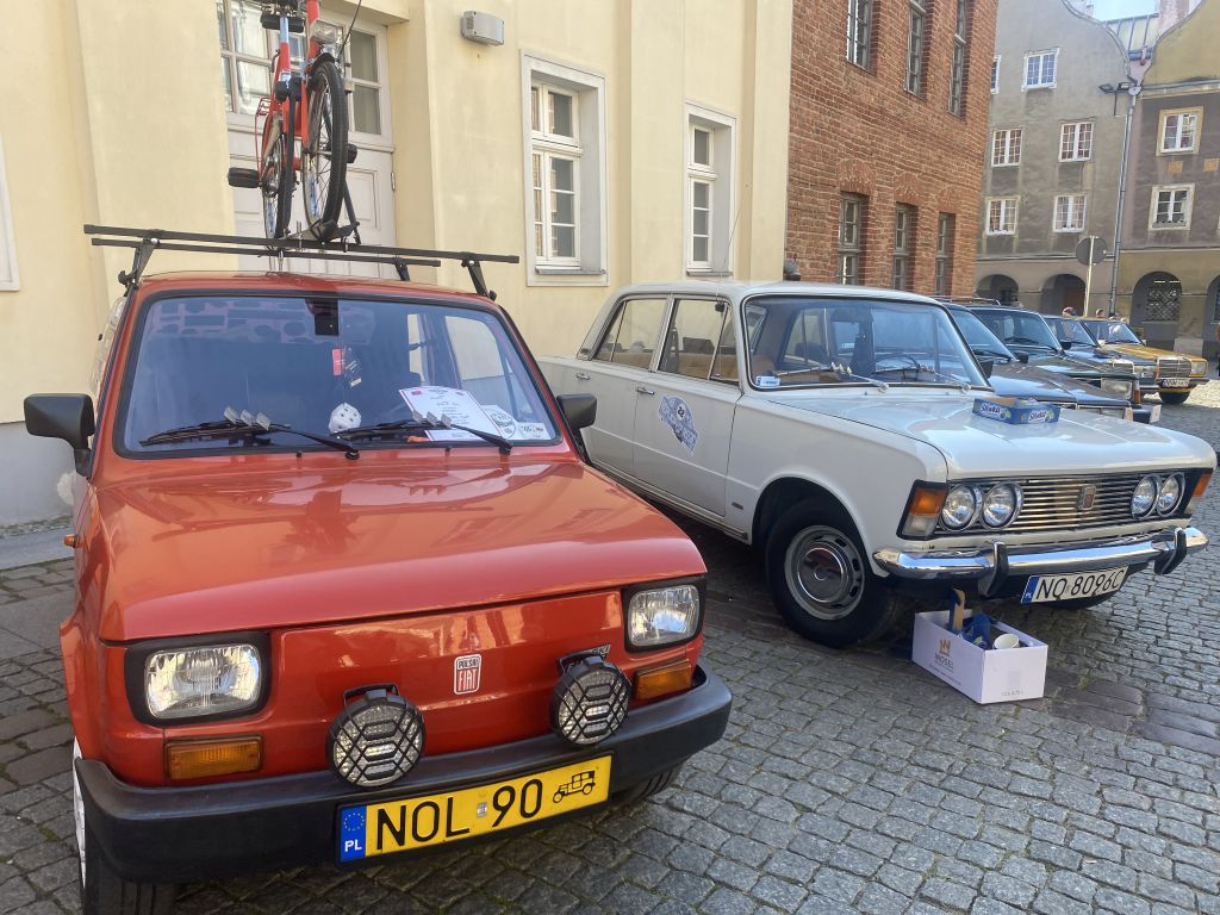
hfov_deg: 67.3
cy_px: 458
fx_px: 916
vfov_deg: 53.1
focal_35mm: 26
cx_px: 610
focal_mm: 4.25
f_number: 1.8
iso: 32
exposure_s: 1/475
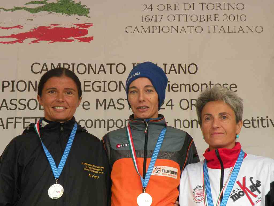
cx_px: 137
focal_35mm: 93
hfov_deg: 21.1
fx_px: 736
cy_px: 103
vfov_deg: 15.9
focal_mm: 16.4
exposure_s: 1/60.8
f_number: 4
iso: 274
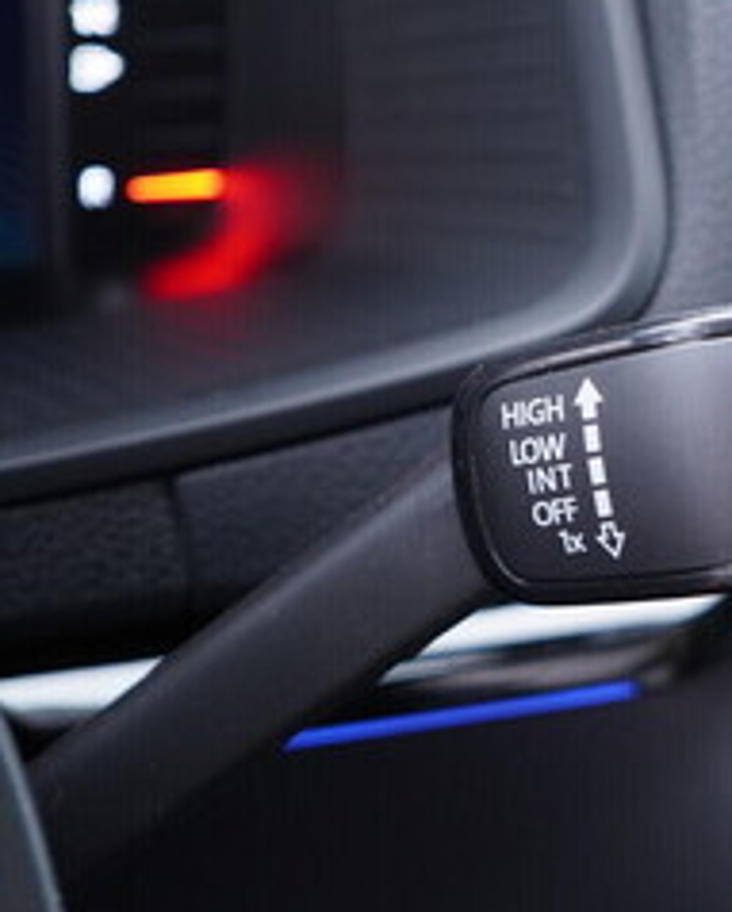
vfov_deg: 24.4
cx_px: 866
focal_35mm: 78
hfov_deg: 18.7
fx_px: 2108
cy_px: 393
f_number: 2.8
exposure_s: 1/40
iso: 640
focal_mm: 24
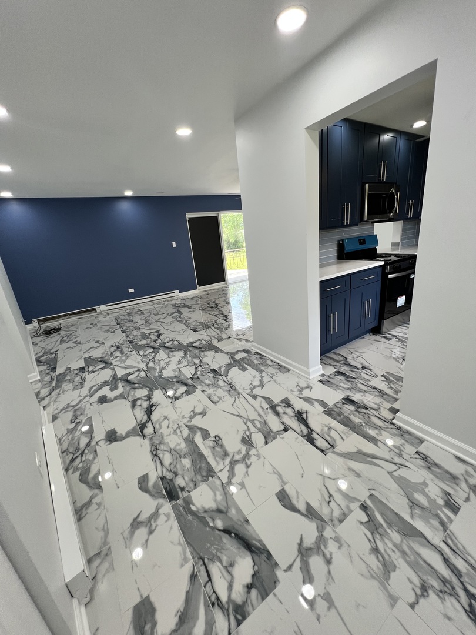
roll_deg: +6.3
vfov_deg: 106.2
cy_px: 318
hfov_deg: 89.9
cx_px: 238
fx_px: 238
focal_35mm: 13
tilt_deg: -18.2
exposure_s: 1/120
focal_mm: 1.57
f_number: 1.8
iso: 80
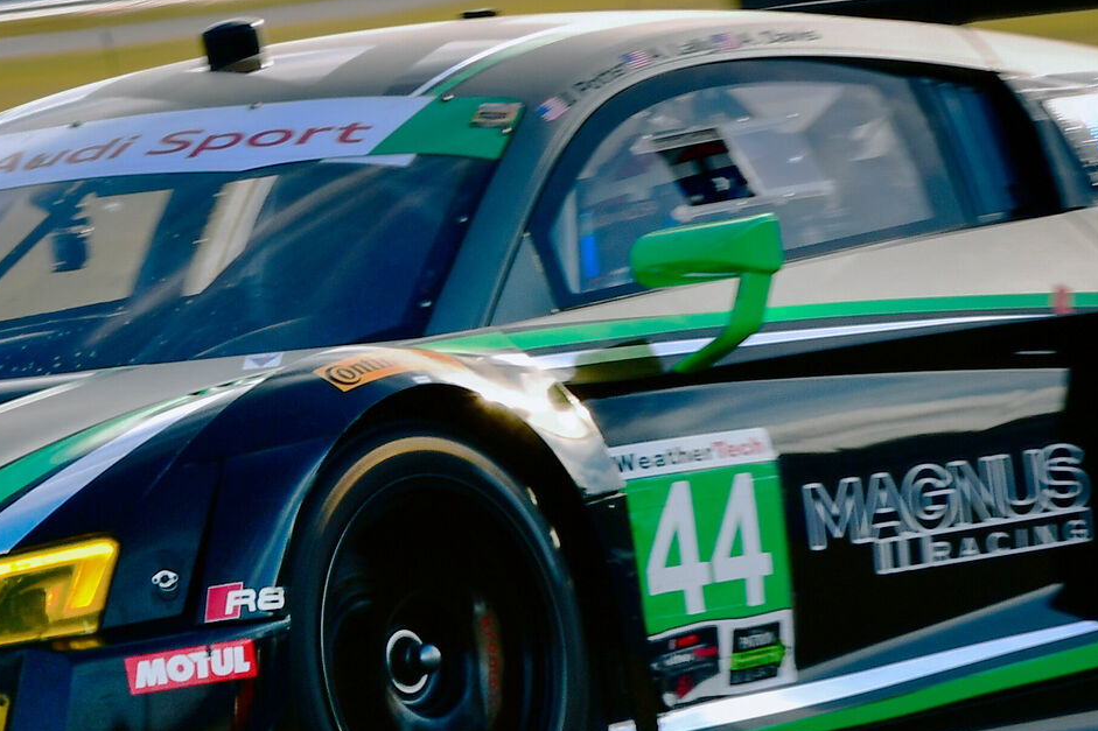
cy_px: 101
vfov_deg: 1.5
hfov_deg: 2.2
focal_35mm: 918
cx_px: 469
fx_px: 27992
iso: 80
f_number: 11
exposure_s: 1/100
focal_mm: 200
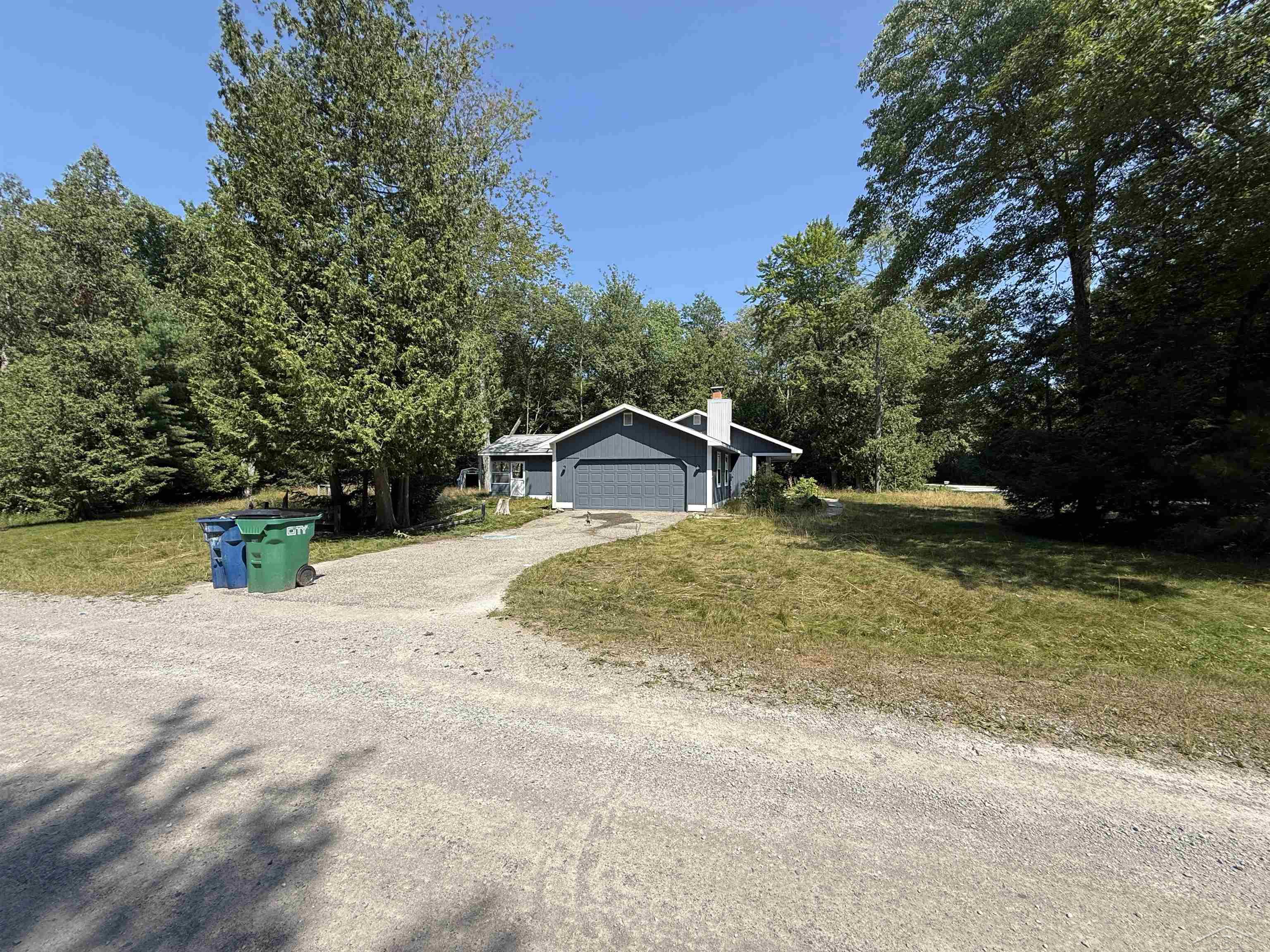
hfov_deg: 102.1
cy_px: 476
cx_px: 635
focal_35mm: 14
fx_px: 514
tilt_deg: +0.1
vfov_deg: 85.7
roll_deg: -0.5
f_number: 2.2
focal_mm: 2.22
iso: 50
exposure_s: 1/1050
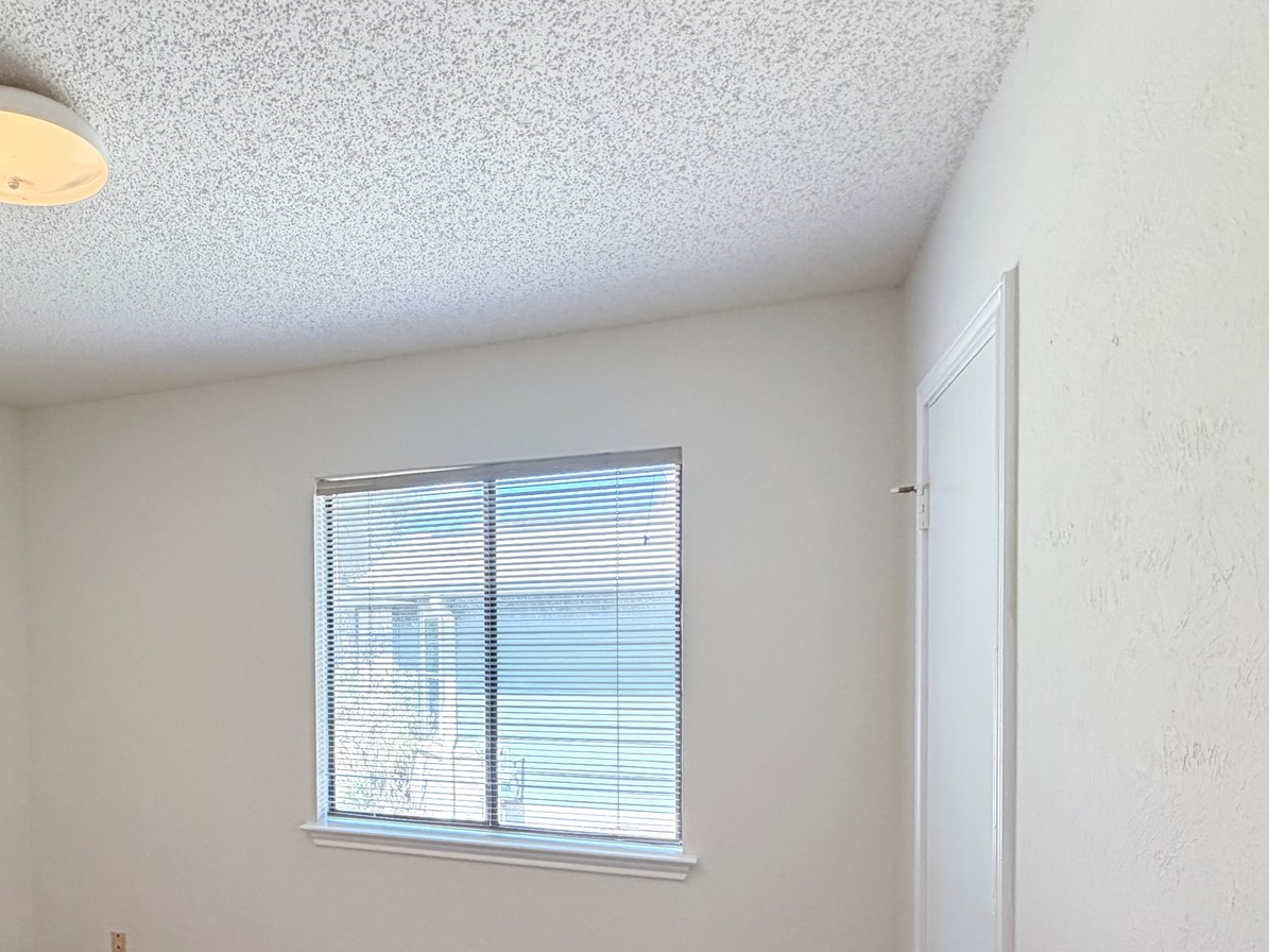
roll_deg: +0.7
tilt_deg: -2.0
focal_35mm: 24
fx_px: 880
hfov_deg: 68.7
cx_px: 381
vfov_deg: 55.4
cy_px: 650
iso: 250
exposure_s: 1/120
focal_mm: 2.22
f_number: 2.2
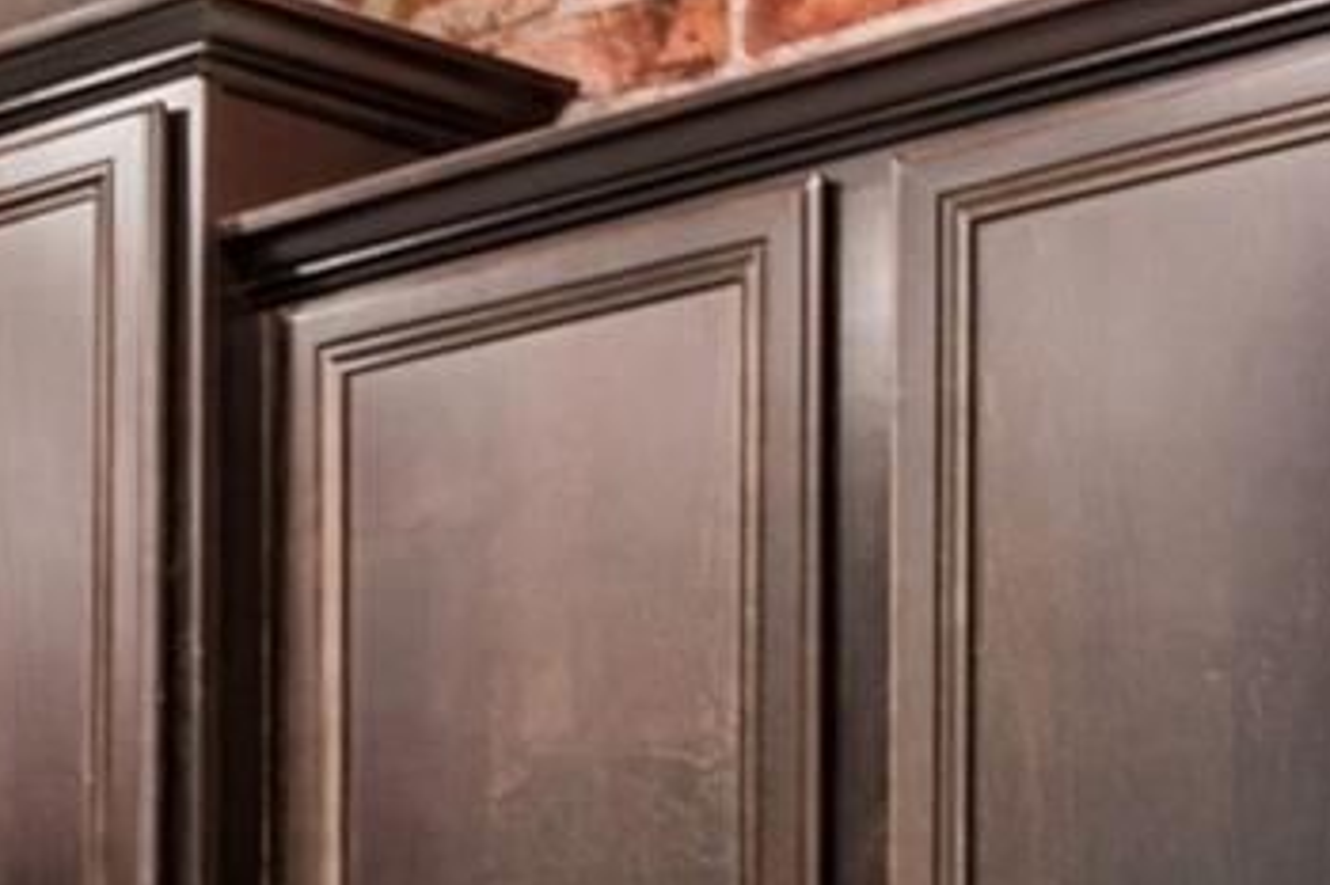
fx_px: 5059
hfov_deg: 13.2
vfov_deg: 9.4
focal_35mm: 137
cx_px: -1201
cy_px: 1702
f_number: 7.1
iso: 100
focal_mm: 20
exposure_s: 1/2.5
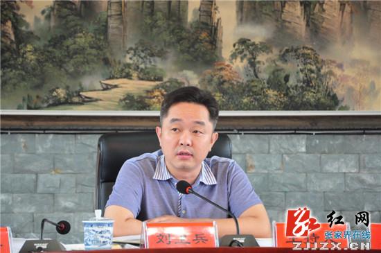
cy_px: 126
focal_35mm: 135
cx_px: 190
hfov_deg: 15.2
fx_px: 1427
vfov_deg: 10.1
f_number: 5.6
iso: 2200
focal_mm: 90
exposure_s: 1/30
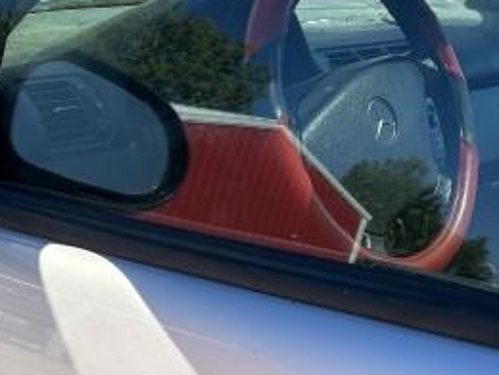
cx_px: 127
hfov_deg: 24.2
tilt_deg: -22.5
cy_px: 394
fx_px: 1153
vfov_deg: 17.9
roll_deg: -0.8
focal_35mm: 80
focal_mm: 5.7
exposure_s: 1/1838
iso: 50
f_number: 1.5
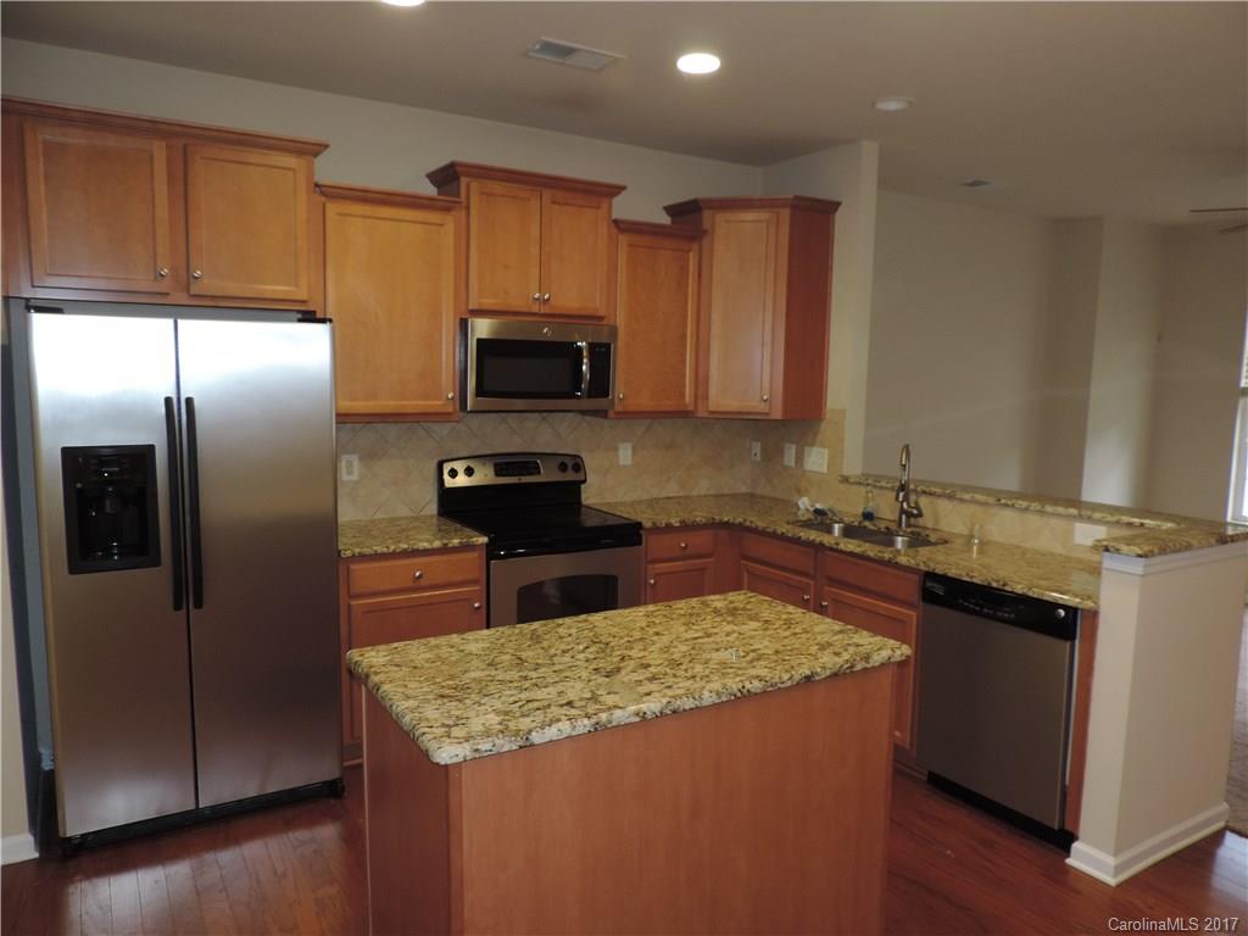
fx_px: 865
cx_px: 624
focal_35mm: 24
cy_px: 468
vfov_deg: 56.8
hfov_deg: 71.6
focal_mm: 4.3
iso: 200
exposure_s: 1/30
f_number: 3
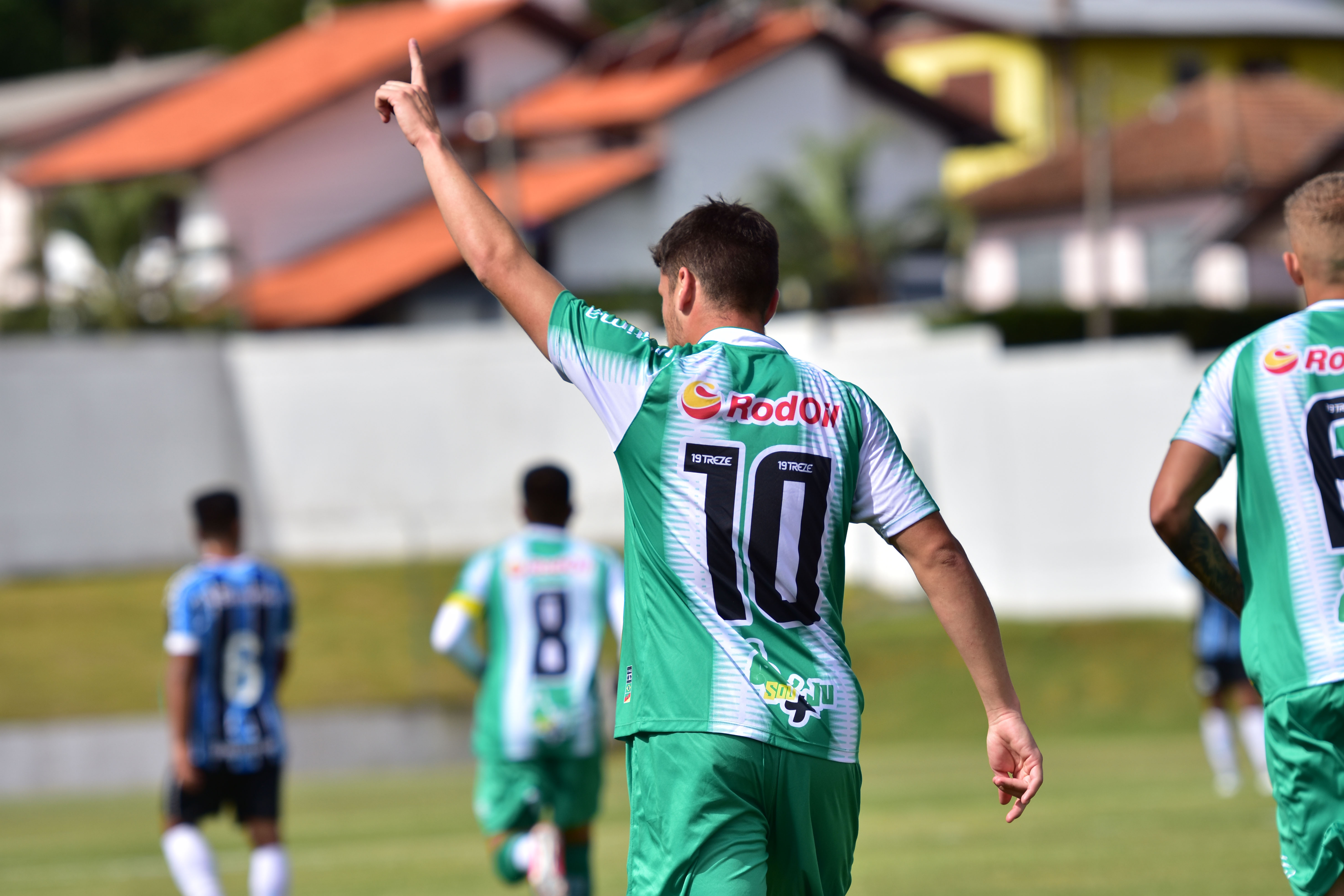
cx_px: 672
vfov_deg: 6.1
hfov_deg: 9.1
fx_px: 8399
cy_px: 448
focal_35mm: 225
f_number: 2.8
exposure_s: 1/4000
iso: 100
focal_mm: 150
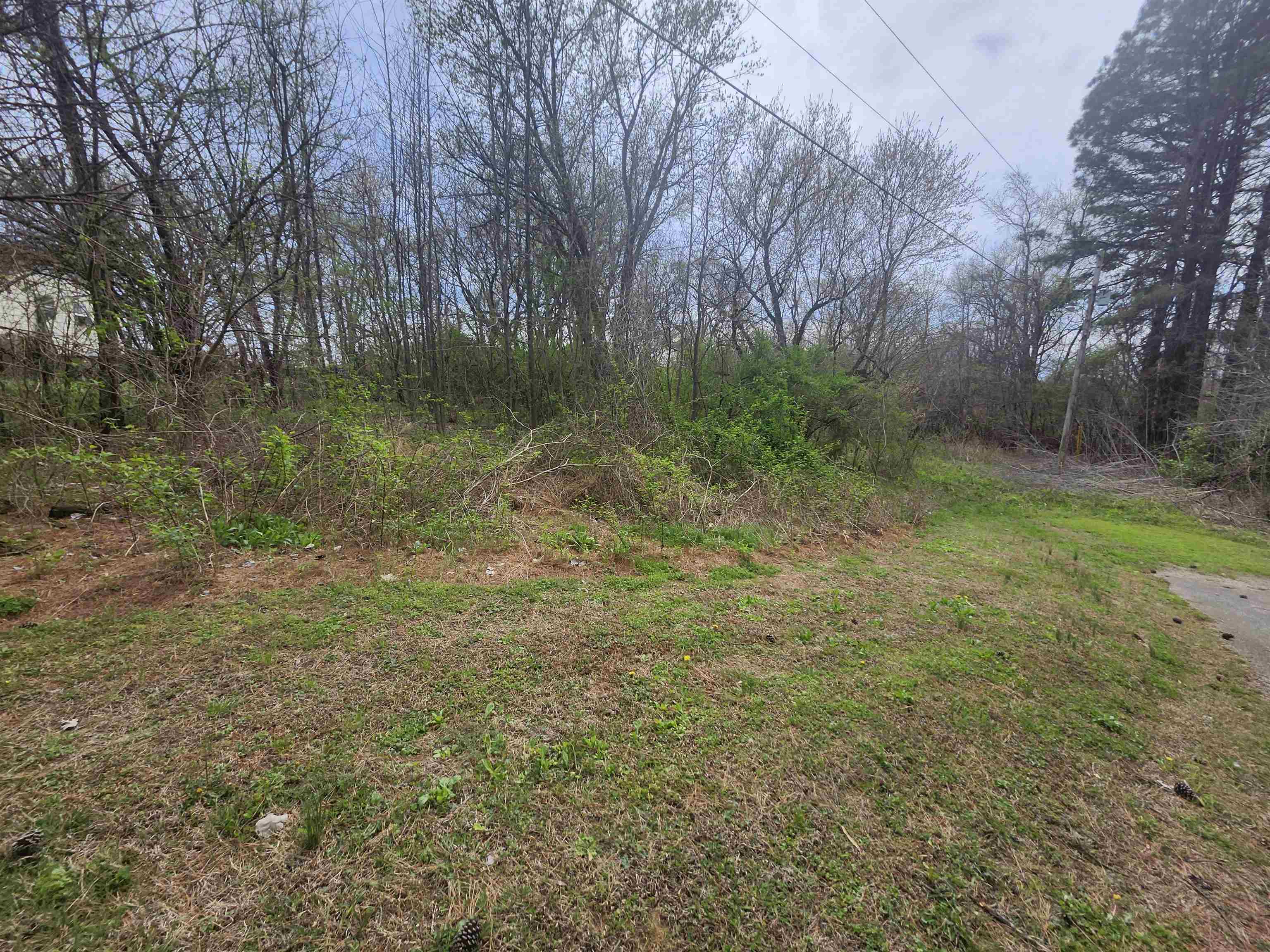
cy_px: 476
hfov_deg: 106.2
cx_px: 635
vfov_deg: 89.9
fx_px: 477
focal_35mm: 13
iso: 40
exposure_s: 1/1472
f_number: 2.2
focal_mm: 1.74
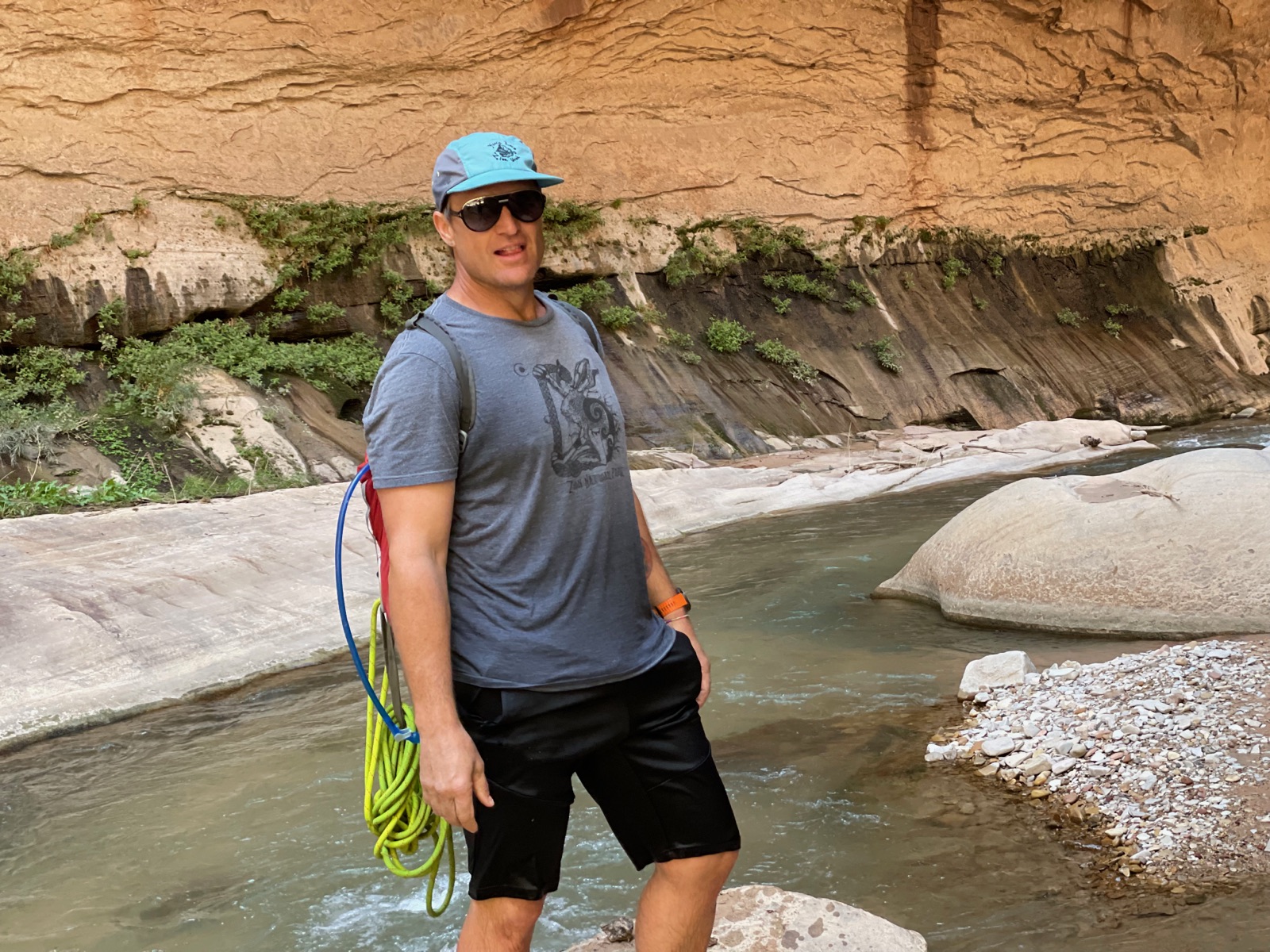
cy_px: 476
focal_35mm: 52
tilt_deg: -2.9
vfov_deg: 28.0
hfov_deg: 36.8
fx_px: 1908
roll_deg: +5.9
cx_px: 635
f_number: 2
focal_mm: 6
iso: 160
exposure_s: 1/122
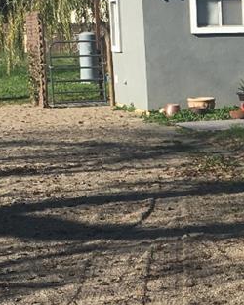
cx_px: 368
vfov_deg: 14.1
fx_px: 1226
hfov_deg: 10.9
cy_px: 214
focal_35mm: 136
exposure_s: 1/1241
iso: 25
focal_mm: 4.15
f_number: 2.2
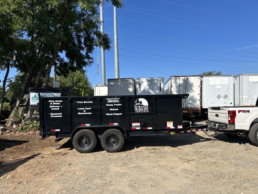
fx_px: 186
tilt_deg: +2.2
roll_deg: +1.3
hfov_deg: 69.4
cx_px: 132
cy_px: 100
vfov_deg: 54.9
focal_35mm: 25
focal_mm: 6.86
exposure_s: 1/5848
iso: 80
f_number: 1.78
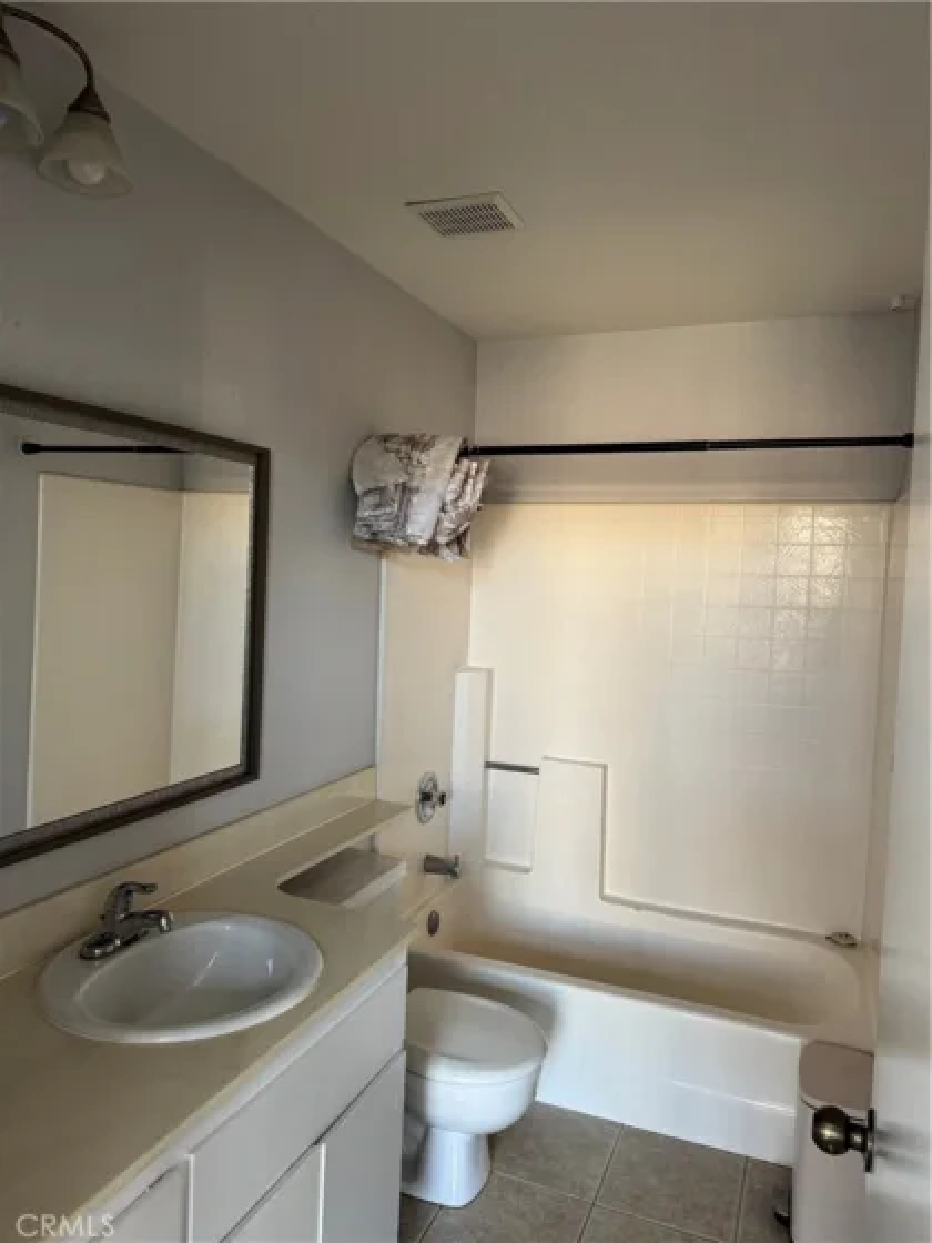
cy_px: 622
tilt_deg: -2.4
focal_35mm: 24
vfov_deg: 71.6
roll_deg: -1.4
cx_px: 466
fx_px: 862
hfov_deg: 56.8
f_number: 1.78
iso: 200
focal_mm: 6.76
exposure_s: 1/78
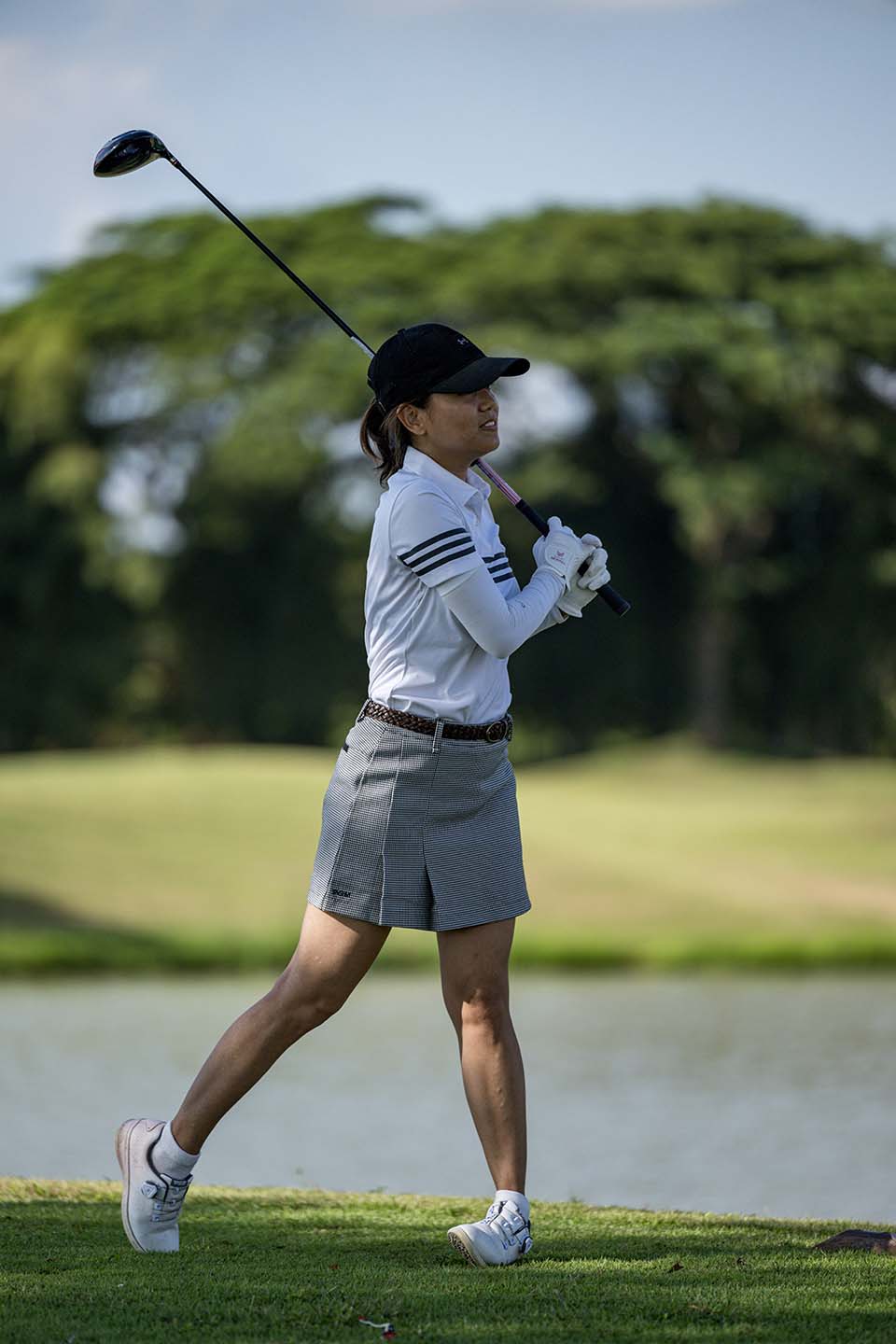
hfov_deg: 6.9
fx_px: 7466
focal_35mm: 200
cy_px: 672
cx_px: 448
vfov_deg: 10.3
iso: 400
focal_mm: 200
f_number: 2.8
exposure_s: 1/5000
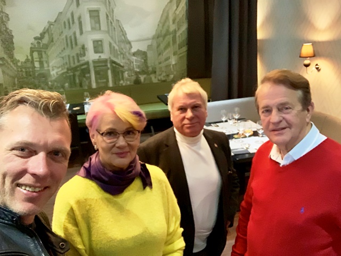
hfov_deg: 56.8
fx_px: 315
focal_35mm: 32
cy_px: 128
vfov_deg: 44.2
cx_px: 170
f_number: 2.2
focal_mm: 2.87
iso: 800
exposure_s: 1/15
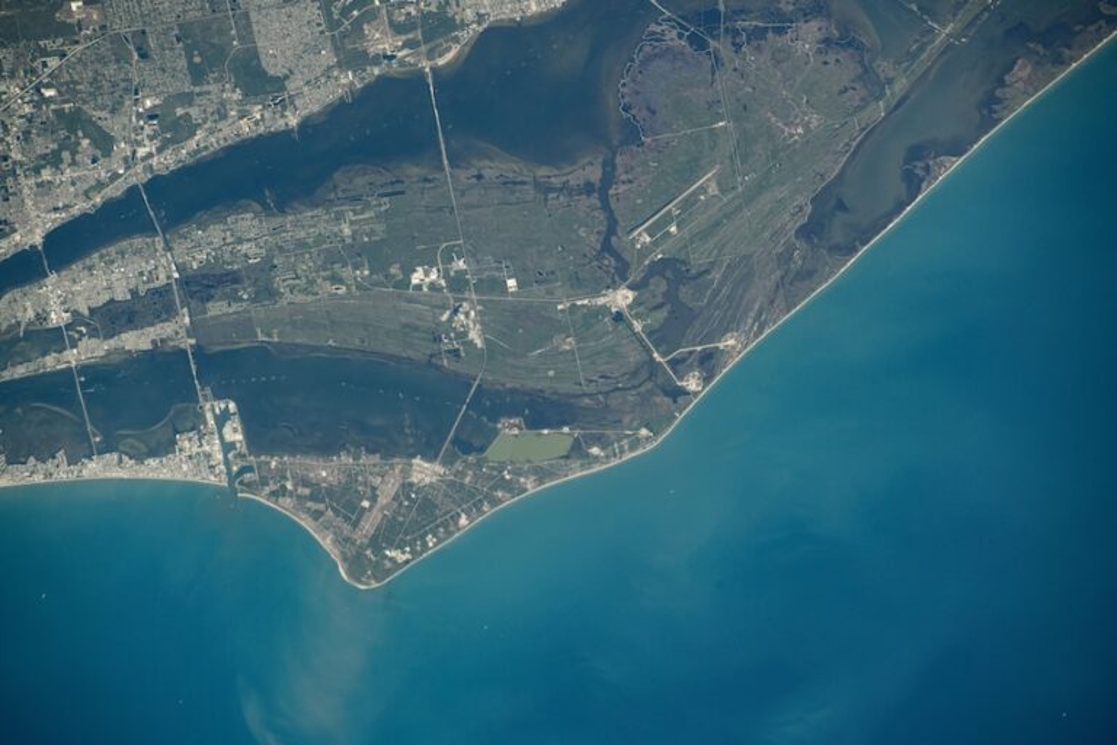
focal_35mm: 340
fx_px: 10549
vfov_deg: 4.0
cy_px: 372
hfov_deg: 6.1
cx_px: 558
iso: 640
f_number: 9
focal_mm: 340
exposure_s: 1/2000
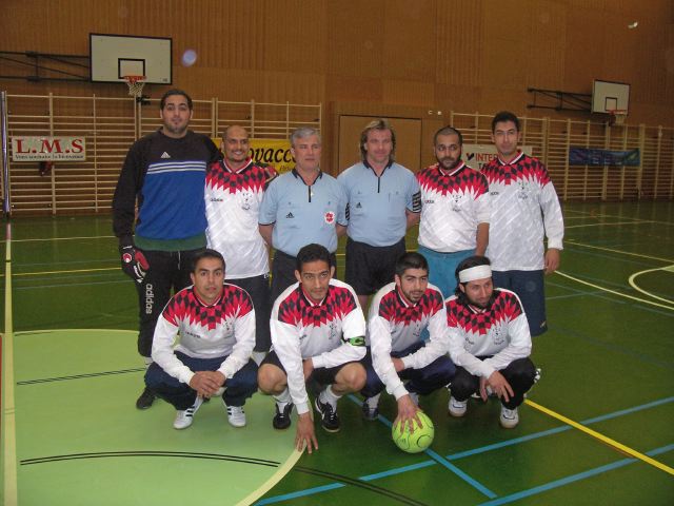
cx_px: 337
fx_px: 662
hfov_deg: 54.0
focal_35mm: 34
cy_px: 253
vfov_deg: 41.8
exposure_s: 1/64
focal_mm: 5.6
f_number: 2.7
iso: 80
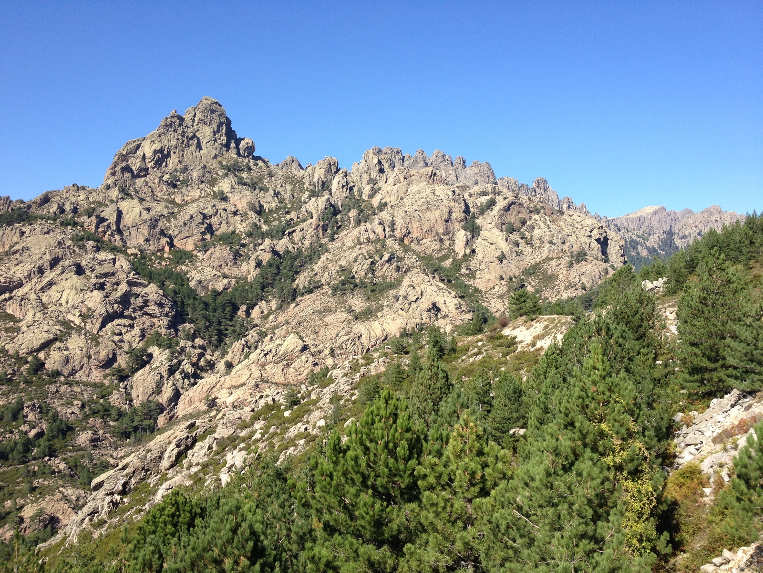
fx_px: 771
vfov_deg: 40.7
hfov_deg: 52.6
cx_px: 382
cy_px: 286
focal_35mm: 35
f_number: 2.4
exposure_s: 1/1082
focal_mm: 4.28
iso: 64
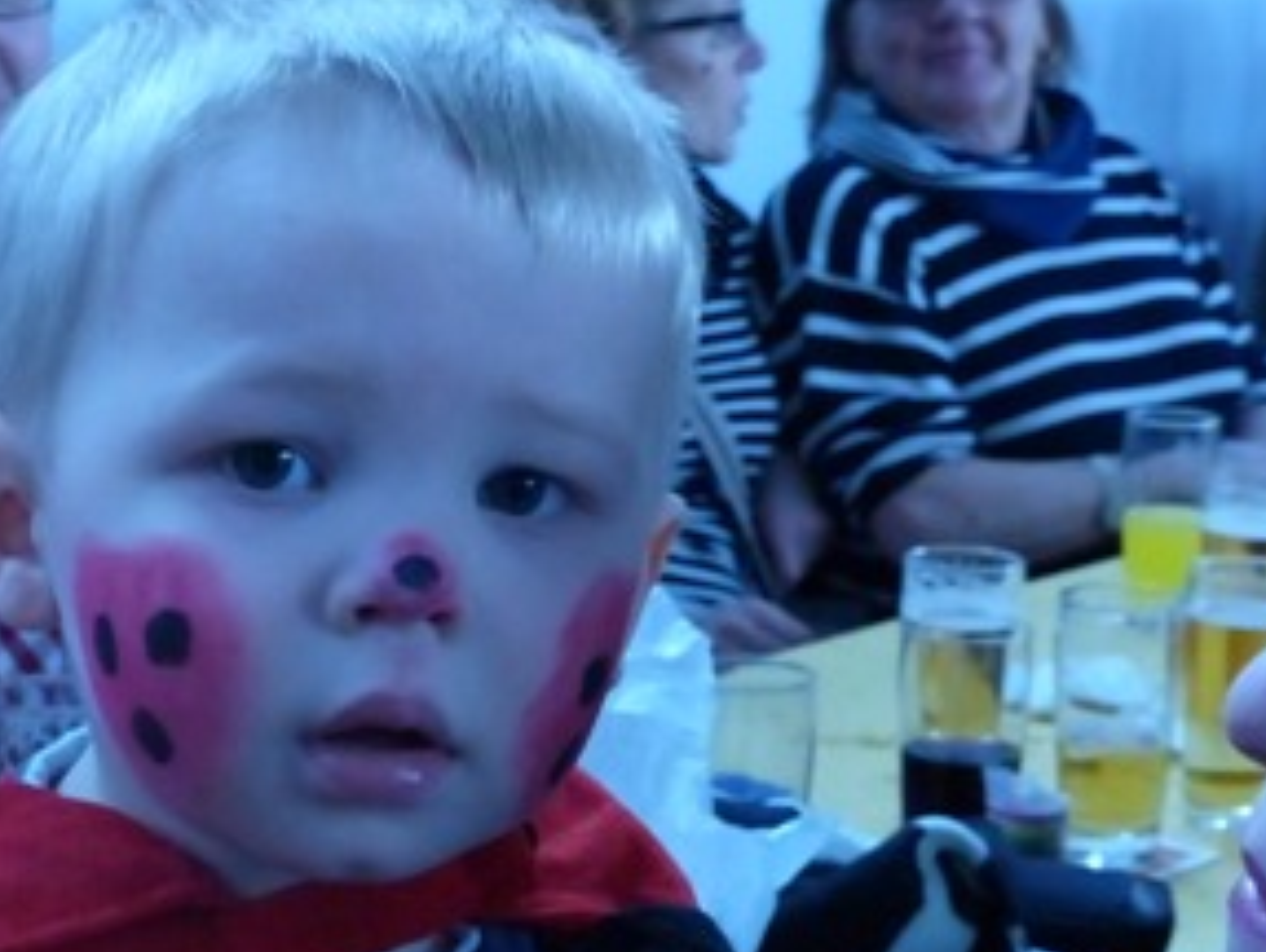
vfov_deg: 16.4
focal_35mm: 90
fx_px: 3296
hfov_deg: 21.7
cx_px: 432
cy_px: 599
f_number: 3.5
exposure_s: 1/125
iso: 1600
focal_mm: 11.9
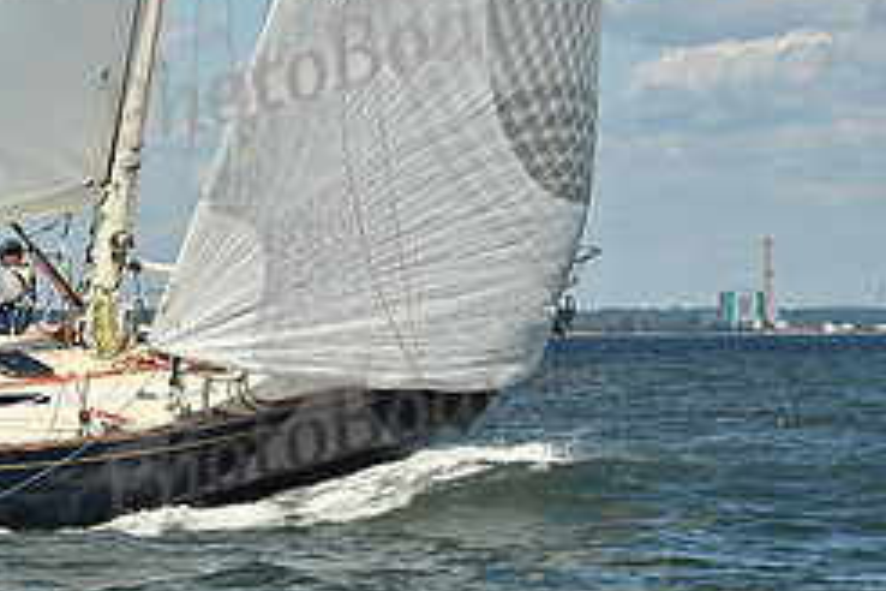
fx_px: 5808
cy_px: -77
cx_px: -83
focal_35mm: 236
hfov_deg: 8.7
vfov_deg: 5.8
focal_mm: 100
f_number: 10
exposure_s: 1/1250
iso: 250
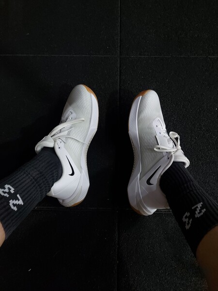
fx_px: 202
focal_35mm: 24
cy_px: 146
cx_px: 109
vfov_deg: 71.6
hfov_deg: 56.8
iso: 400
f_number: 1.8
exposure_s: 1/25
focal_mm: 5.23
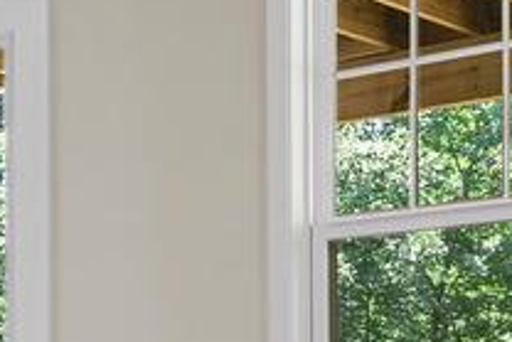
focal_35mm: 111
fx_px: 1580
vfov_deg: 12.0
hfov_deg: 18.2
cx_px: 103
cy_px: 459
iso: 250
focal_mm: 16
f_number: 8
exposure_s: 1/3
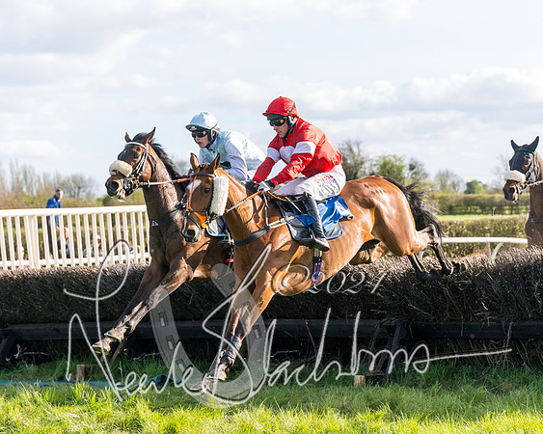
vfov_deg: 11.5
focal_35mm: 134
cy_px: 208
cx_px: 276
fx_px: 2158
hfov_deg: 14.3
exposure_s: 1/1600
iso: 400
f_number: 4
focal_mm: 74
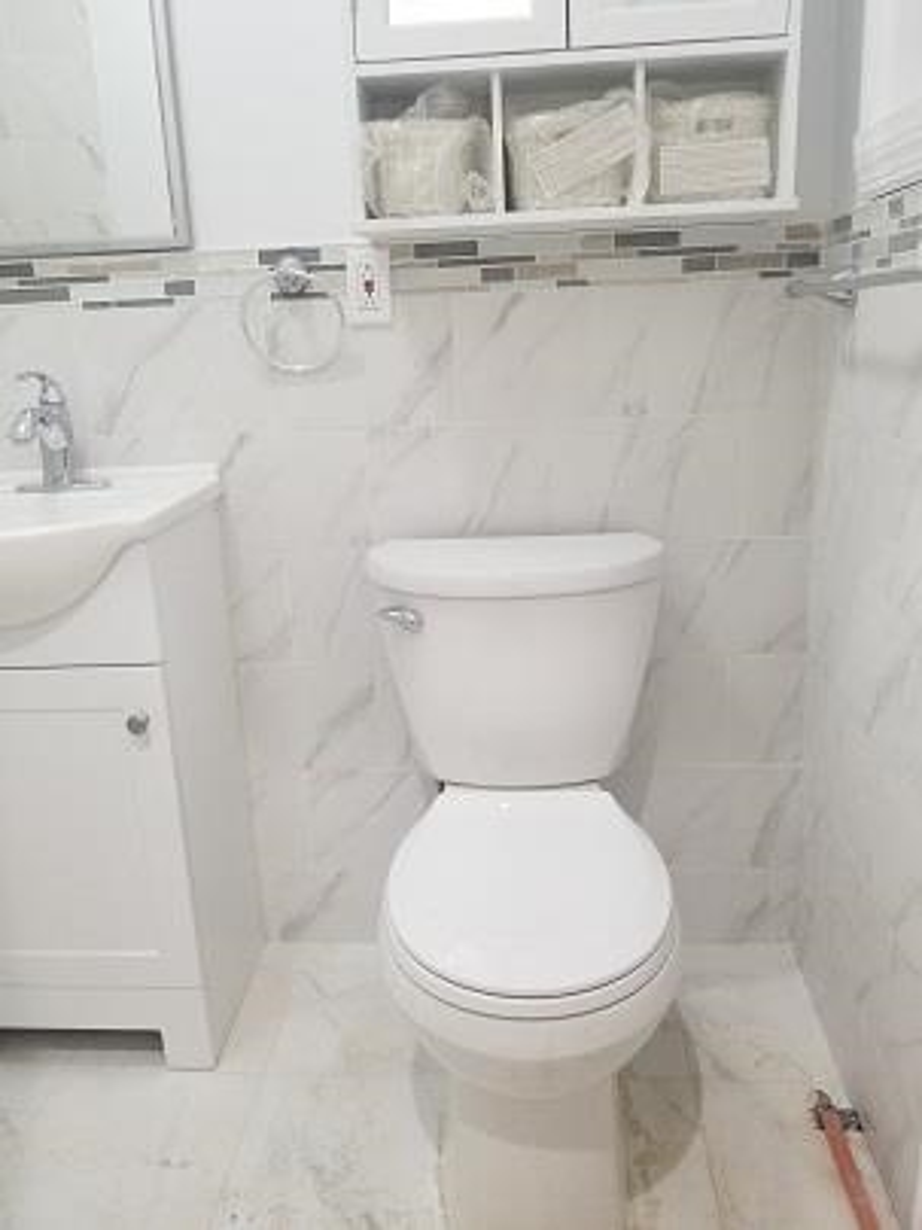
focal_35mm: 26
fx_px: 923
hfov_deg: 53.1
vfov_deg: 67.3
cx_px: 461
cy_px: 615
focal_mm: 4.25
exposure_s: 1/40
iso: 160
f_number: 1.7
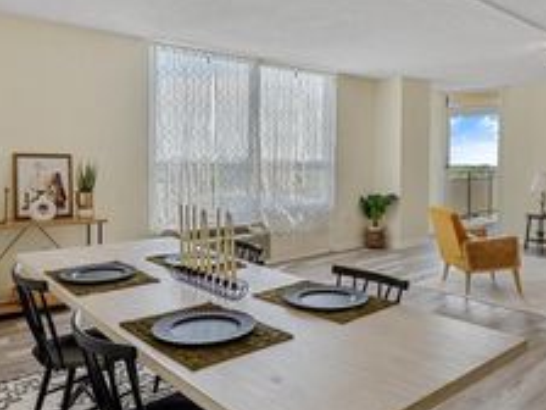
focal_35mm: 30
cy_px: 162
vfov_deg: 46.5
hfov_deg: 59.7
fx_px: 473
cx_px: 314
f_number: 8
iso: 320
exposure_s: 1/80
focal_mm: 14
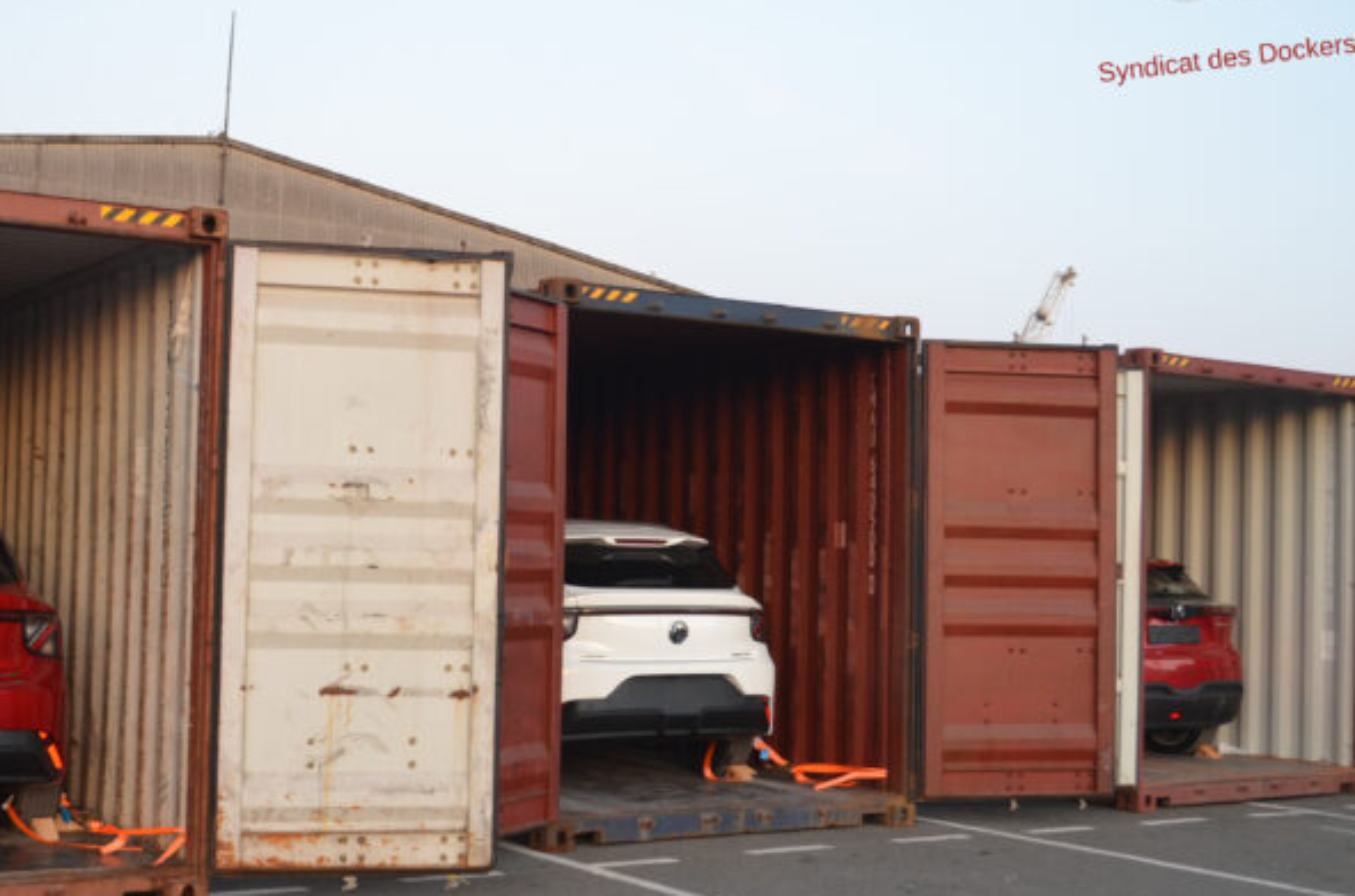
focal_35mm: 52
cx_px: 580
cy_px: 435
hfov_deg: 38.2
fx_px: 1952
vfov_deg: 25.9
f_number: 4
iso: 640
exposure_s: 1/60
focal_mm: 20
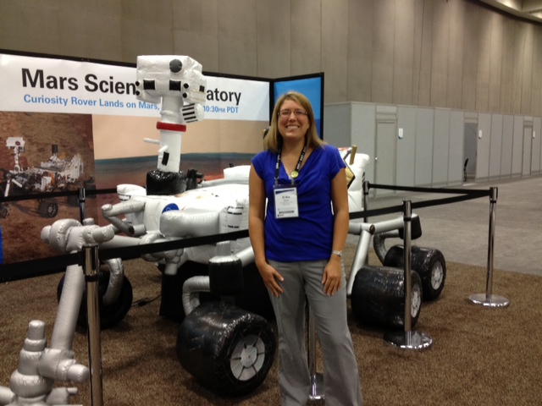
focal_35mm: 35
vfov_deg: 40.7
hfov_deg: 52.6
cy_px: 203
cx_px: 271
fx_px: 548
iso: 100
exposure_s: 1/20
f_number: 2.4
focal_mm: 4.28
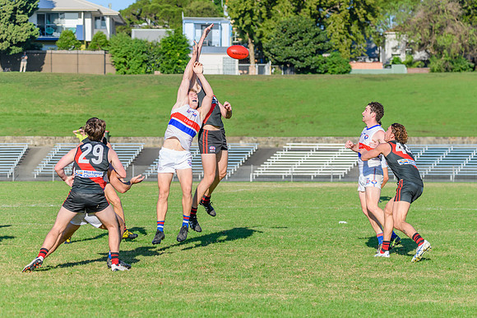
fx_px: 2181
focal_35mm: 165
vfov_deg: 8.3
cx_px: 262
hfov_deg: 12.5
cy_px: 144
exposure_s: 1/2000
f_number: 8
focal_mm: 150
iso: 800
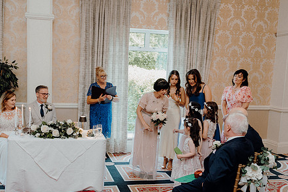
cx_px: 107
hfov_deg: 50.2
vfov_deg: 35.0
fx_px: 304
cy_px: 106
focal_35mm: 38
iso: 1600
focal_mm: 29
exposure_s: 1/160
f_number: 3.5
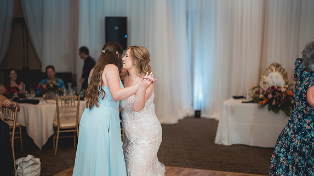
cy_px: 87
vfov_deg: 22.6
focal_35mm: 53
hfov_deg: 39.2
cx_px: 157
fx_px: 441
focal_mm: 50
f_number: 1.2
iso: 80
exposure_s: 1/250
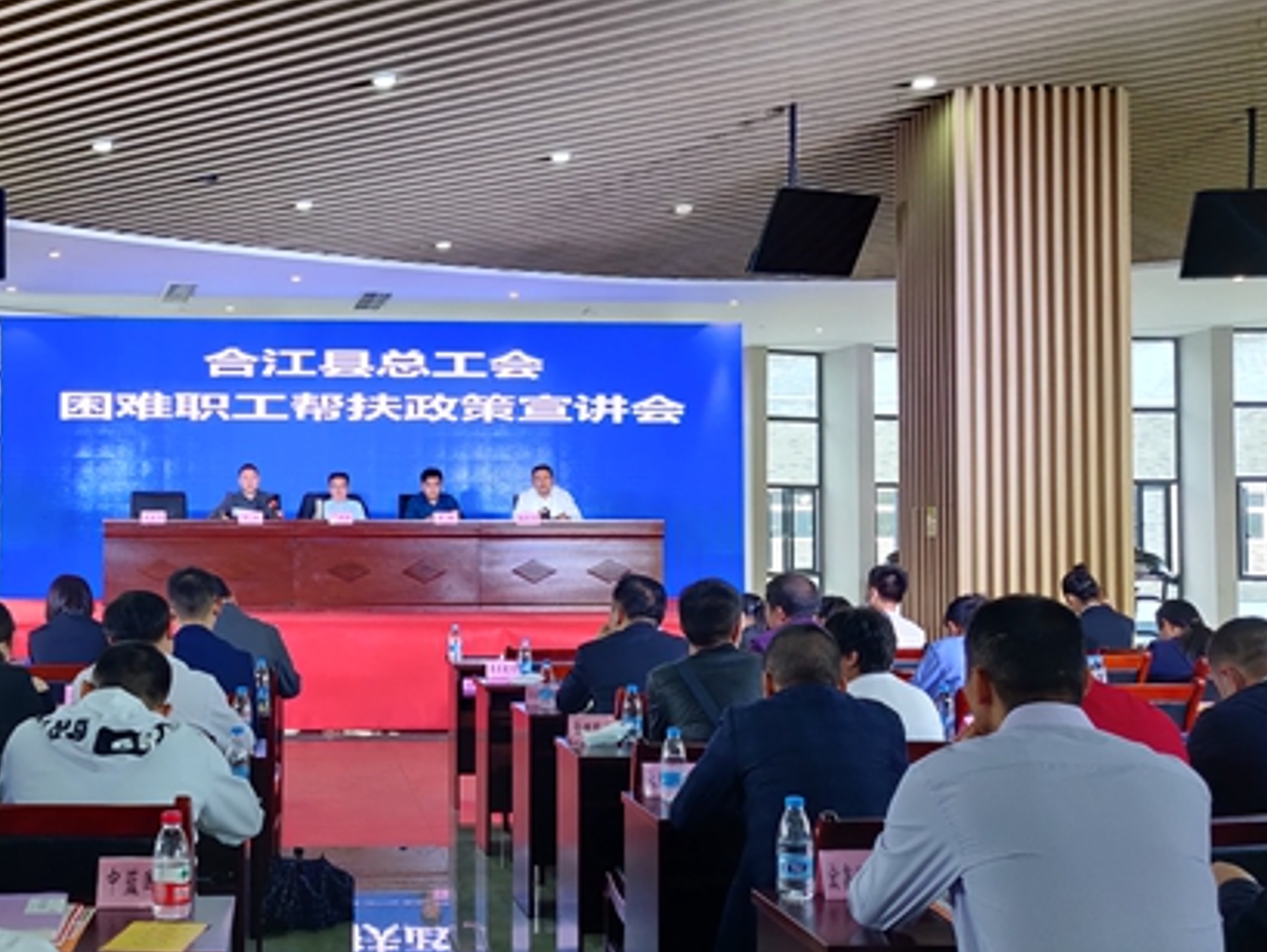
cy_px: 482
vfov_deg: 36.9
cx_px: 358
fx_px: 1428
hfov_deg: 46.5
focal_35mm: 39
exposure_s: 1/25
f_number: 1.7
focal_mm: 4.25
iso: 400
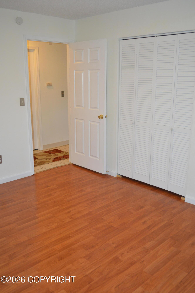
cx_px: 98
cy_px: 146
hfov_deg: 39.9
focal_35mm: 33
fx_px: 269
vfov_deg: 57.3
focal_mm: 22
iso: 560
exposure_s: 1/60
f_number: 4
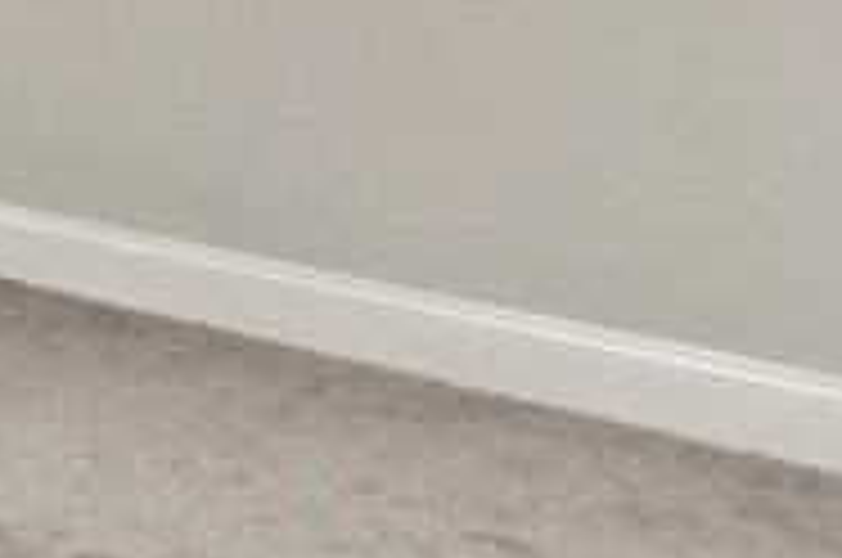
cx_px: -662
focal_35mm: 94
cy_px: -362
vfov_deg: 13.4
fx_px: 2185
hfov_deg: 17.7
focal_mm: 16.1
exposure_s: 1/40
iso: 1000
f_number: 8
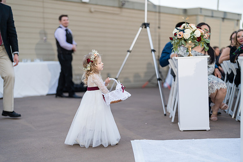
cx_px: 122
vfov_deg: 27.0
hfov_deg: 39.6
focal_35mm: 50
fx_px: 338
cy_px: 81
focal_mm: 50
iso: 320
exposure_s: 1/250
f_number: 1.2
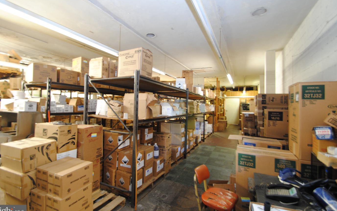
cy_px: 99
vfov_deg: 71.2
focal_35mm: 16
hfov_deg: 97.8
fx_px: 147
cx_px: 164
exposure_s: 1/2.5
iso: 400
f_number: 3.5
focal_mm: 10
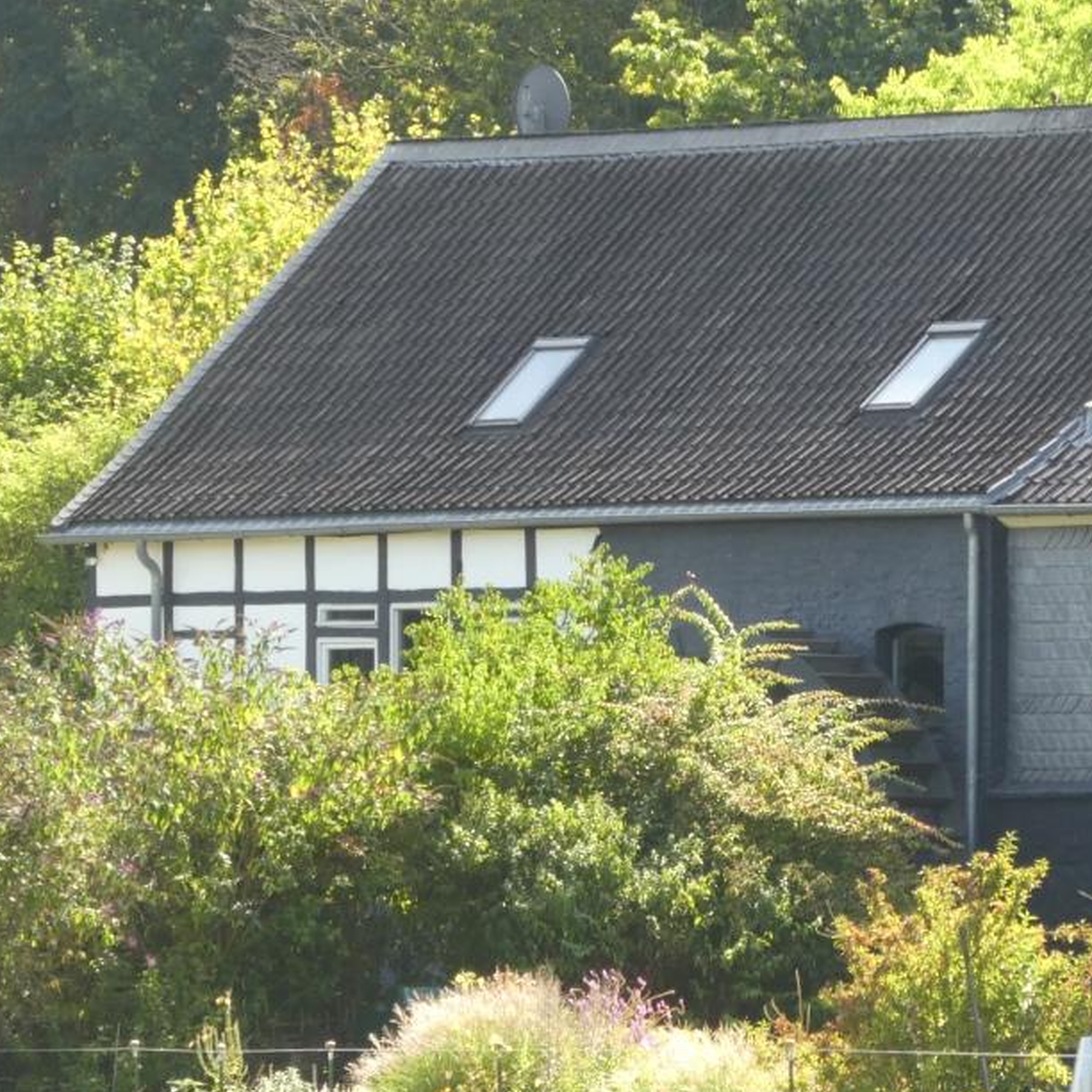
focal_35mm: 476
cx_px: 831
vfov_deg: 3.7
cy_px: 657
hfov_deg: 3.7
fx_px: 16989
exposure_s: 1/100
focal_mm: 57.7
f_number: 5.9
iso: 160
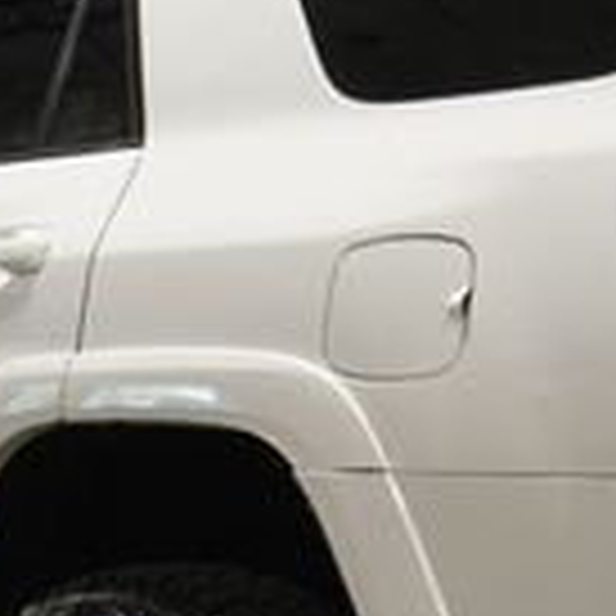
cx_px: 225
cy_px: 382
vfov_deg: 14.6
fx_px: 2396
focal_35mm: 119
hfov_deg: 14.6
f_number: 4
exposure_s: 1/160
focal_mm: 20
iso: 2000
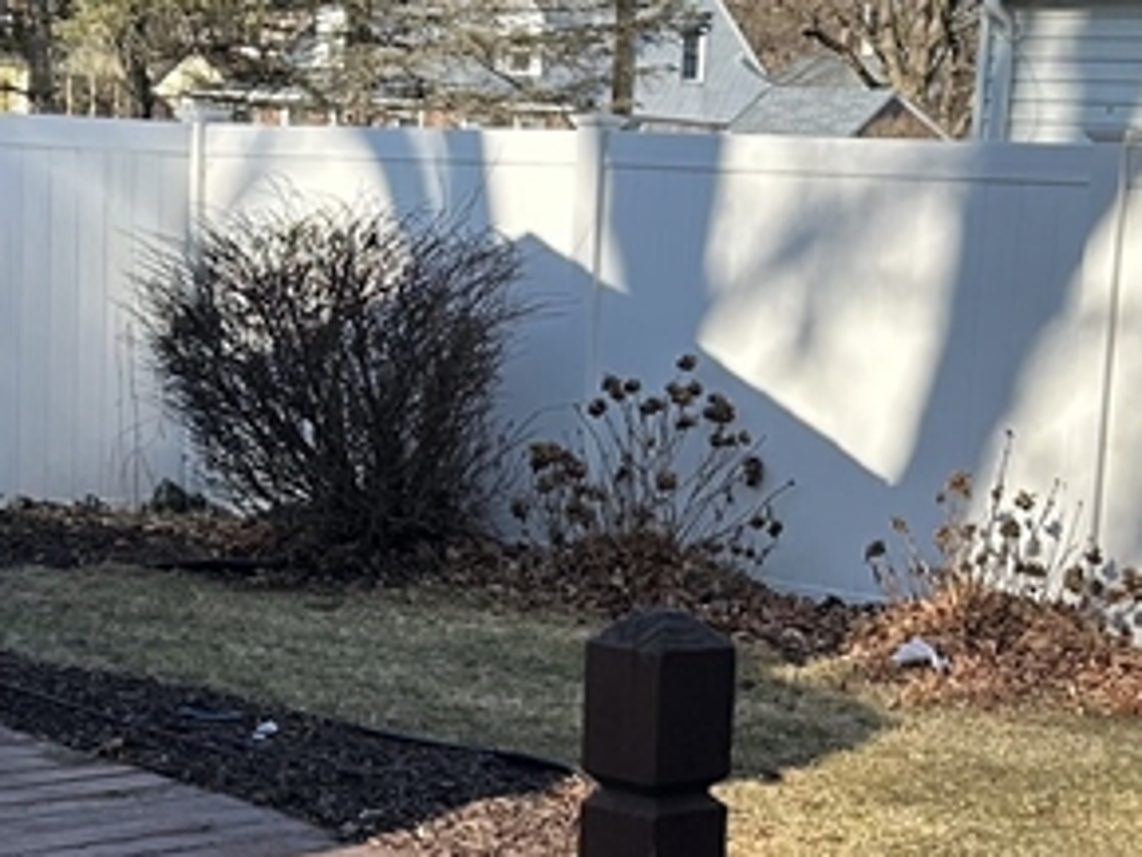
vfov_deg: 16.0
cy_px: 608
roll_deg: -3.9
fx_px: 3036
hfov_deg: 21.3
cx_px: 573
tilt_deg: -9.3
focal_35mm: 92
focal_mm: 5.7
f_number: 1.5
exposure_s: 1/2208
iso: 50
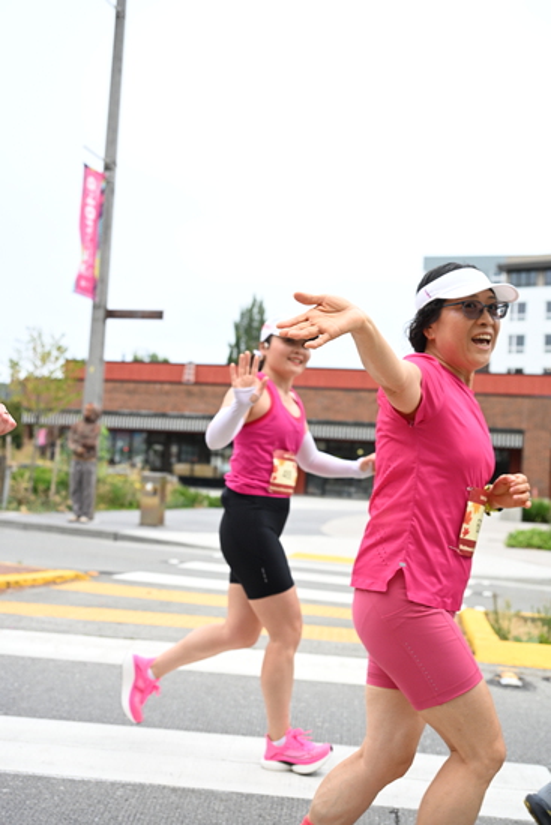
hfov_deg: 31.9
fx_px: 964
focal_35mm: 42
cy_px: 412
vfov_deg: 46.4
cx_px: 276
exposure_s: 1/800
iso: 1600
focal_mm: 42
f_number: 4
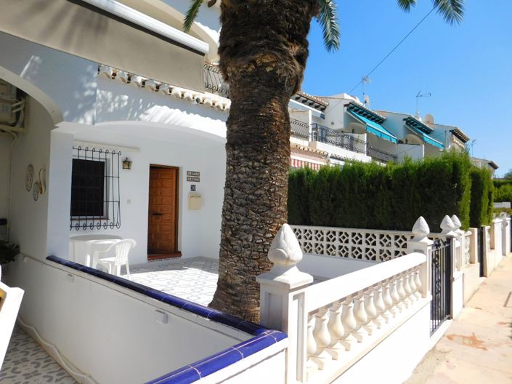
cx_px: 256
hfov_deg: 74.0
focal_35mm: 23
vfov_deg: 58.8
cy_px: 192
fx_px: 340
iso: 125
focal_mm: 4
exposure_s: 1/500
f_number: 6
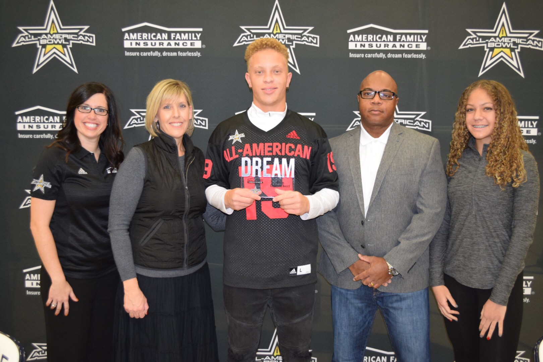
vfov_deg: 34.2
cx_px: 272
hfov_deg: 49.6
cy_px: 181
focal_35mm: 39
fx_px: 588
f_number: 4.2
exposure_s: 1/60
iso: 1600
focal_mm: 26
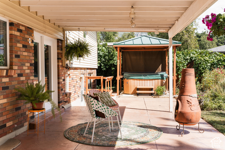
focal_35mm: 39
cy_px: 75
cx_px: 112
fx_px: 242
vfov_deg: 34.5
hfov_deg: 49.9
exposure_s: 1/125
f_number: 8
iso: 100
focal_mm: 38.7
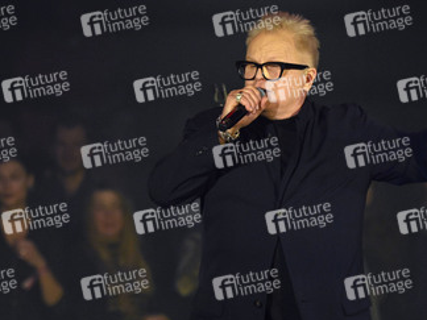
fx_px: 4626
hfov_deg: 5.3
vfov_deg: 4.0
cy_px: 186
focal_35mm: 375
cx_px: 264
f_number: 5.6
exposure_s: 1/640
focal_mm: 280
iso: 6400
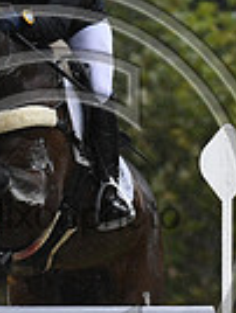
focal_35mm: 1620
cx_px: 12
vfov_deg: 1.2
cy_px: 183
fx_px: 14680
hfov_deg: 0.9
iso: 1600
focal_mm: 260
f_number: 4.5
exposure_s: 1/1250
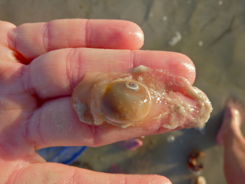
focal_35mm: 25
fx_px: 177
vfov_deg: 54.9
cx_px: 122
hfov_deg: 69.4
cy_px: 92
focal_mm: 4.1
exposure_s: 1/400
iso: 80
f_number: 4
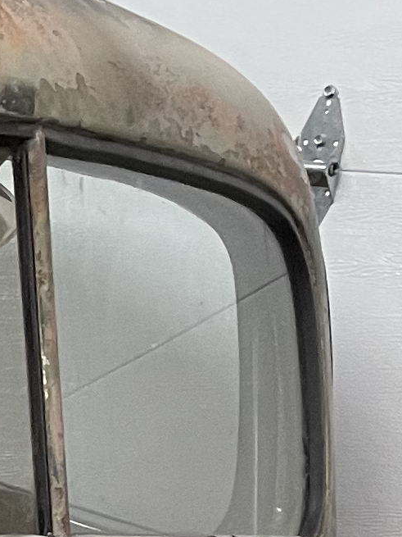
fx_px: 2478
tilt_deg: -21.7
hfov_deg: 8.6
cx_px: -490
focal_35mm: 160
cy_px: 1256
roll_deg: -4.6
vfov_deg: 10.7
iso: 200
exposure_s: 1/60
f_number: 1.6
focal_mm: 4.2
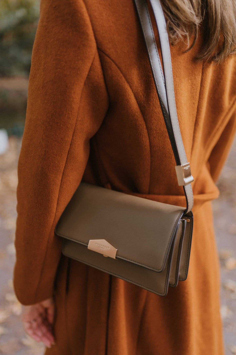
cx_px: 118
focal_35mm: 35
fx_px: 344
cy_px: 178
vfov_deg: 54.4
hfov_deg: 37.9
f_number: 1.8
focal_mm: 35
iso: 100
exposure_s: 1/640
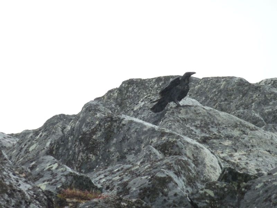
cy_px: 104
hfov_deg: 6.6
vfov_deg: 5.0
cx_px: 138
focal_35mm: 300
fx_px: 2401
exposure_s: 1/250
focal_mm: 49.2
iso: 250
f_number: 4.9
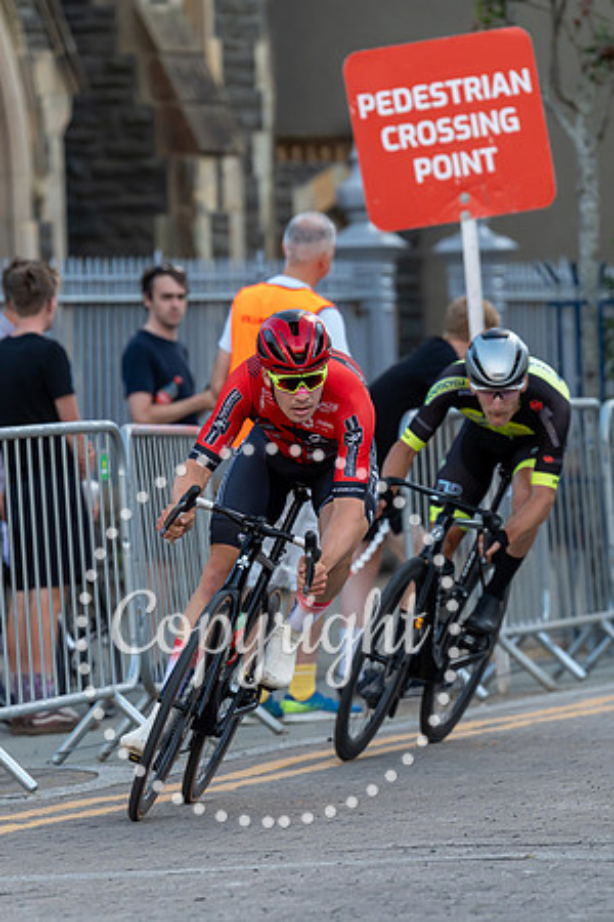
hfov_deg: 4.2
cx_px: 296
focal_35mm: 323
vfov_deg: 6.4
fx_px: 8275
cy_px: 524
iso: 500
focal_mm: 168
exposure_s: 1/800
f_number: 3.2
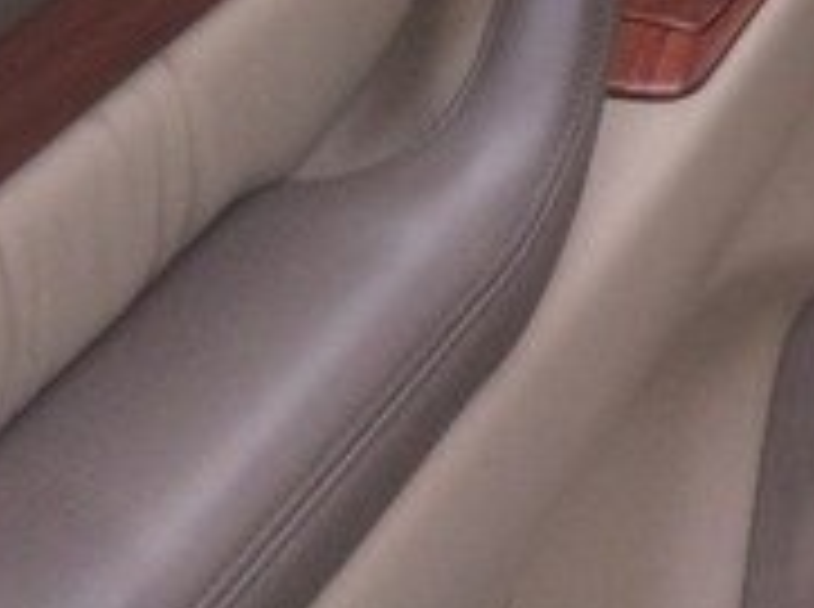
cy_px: -484
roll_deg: +2.5
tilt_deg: -15.0
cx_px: 1435
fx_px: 2488
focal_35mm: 106
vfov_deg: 12.7
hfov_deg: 16.0
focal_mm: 4.15
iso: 32
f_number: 2.2
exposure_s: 1/260
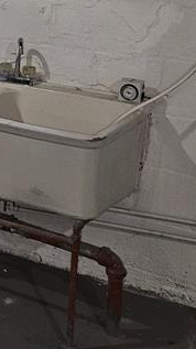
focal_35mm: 81
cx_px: -148
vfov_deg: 25.8
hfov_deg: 13.5
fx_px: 749
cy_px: 69
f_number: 1.8
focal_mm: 5.4
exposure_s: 1/24
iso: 100
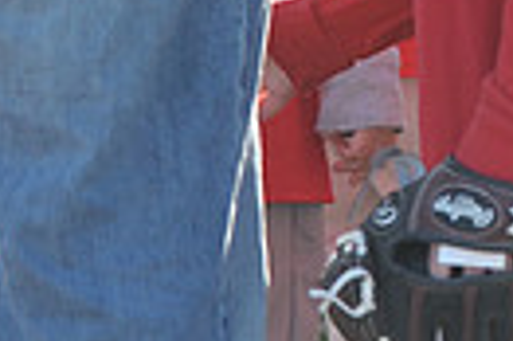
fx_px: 4426
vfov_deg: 4.3
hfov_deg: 6.4
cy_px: -368
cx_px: 1096
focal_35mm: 311
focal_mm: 70
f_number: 5.6
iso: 400
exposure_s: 1/640
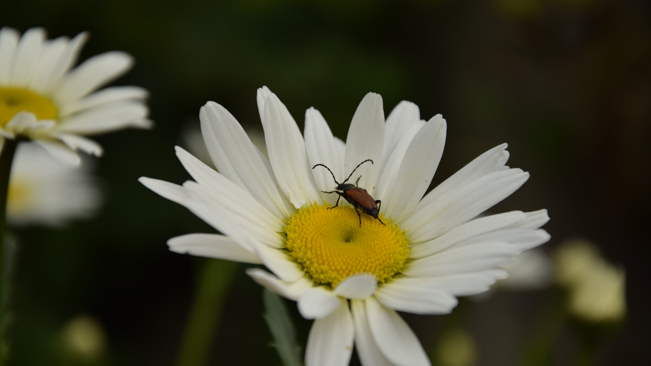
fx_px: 2858
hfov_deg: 13.0
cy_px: 199
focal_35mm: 166
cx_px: 326
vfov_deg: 7.3
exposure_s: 1/640
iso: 100
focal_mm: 105
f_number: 5.6
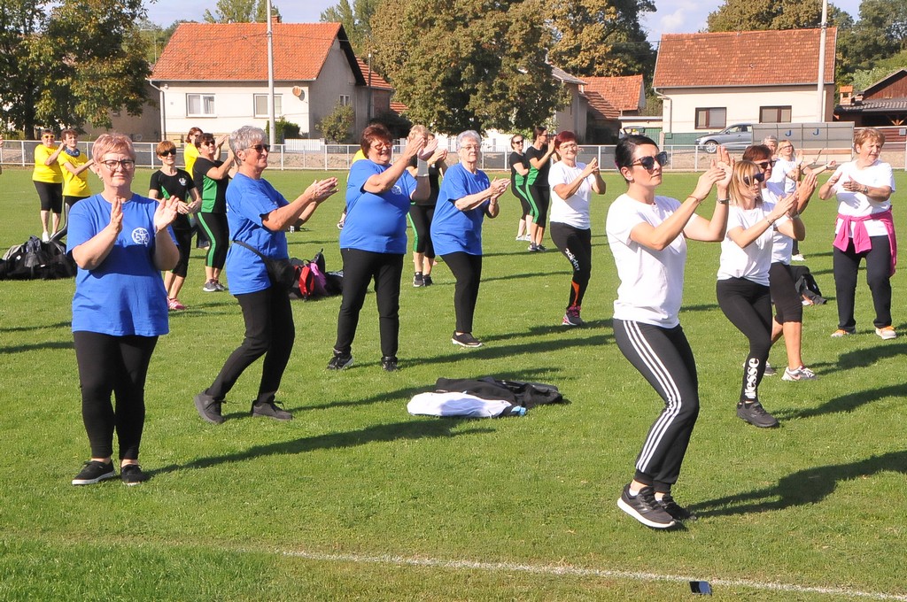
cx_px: 454
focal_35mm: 69
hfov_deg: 29.3
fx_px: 1736
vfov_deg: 19.7
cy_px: 301
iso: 2000
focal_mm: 46
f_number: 16
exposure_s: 1/1000
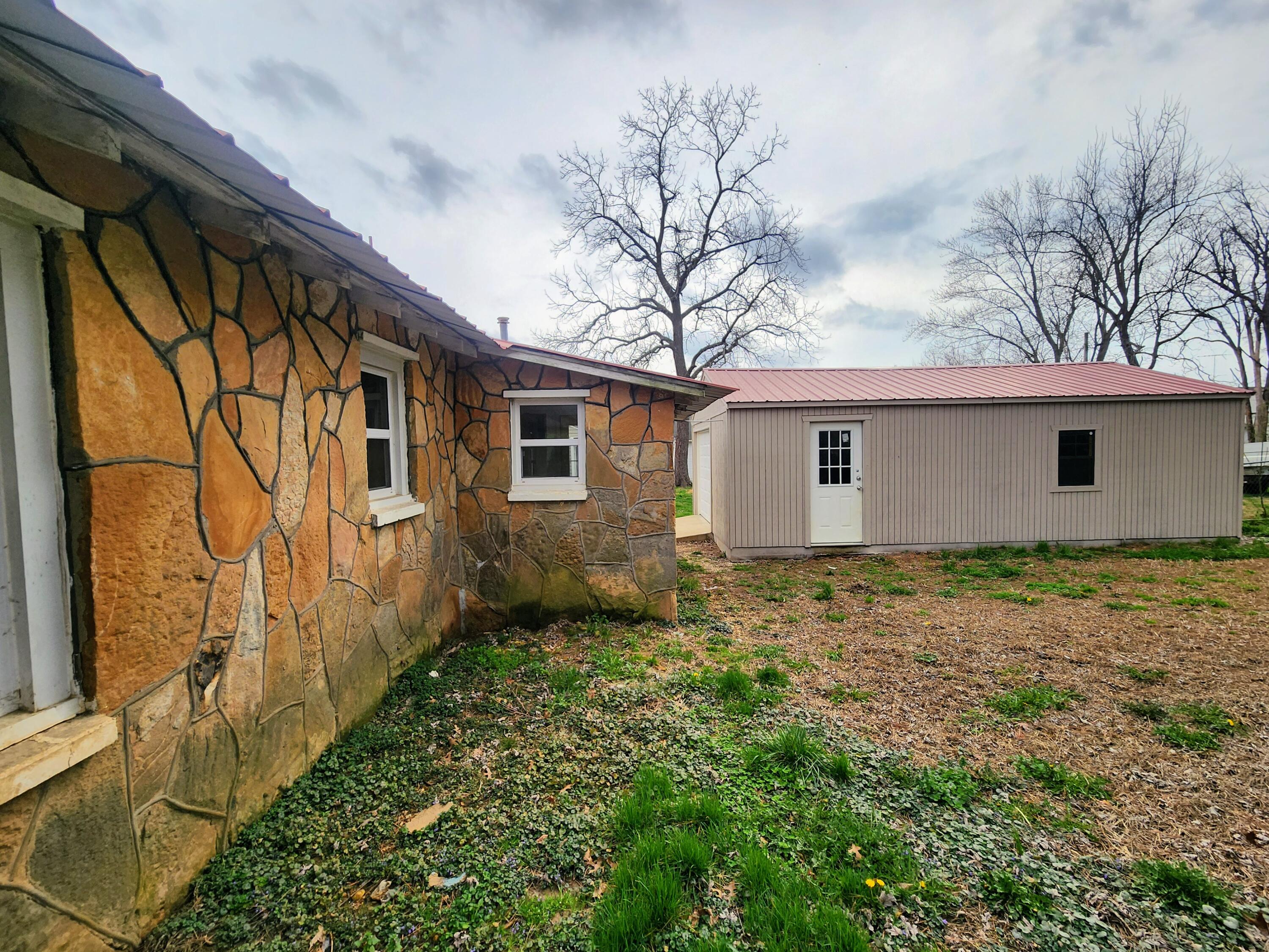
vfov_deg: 89.9
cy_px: 476
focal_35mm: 13
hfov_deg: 106.2
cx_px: 634
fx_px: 477
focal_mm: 2.2
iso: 50
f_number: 2.2
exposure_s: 1/1550
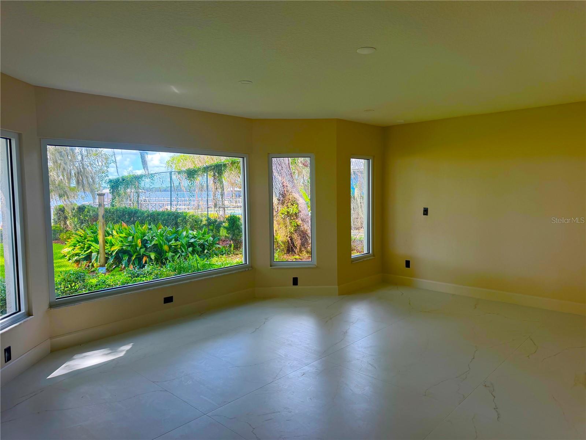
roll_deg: +0.7
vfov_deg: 56.8
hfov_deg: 71.6
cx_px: 293
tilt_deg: -3.2
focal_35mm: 24
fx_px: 406
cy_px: 220
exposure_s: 1/305
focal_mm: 6.76
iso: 100
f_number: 1.78
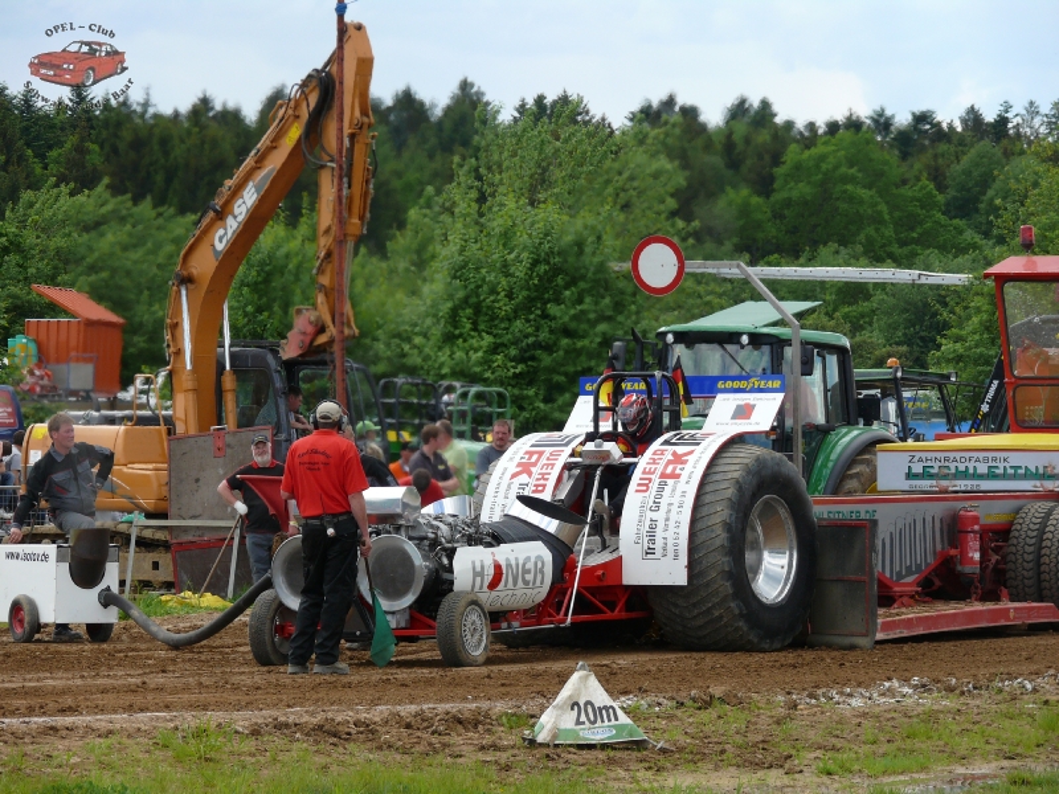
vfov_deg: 7.2
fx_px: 6333
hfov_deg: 9.6
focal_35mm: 207
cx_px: 530
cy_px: 397
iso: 100
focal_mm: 43.9
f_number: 5
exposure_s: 1/250
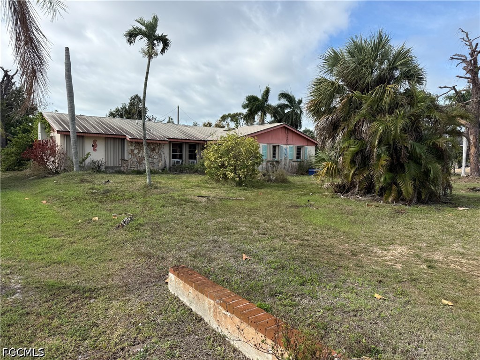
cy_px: 180
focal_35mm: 24
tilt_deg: -3.6
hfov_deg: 71.6
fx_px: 333
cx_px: 240
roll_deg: -0.8
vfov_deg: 56.8
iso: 80
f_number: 1.78
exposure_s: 1/3953
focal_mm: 6.76
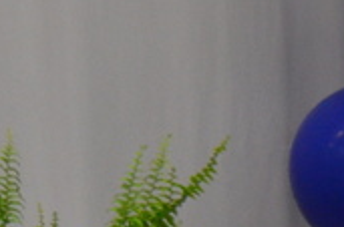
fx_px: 11969
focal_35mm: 1256
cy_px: -370
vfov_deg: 1.1
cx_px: -535
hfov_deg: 1.6
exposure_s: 1/50
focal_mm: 140
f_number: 5.6
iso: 1600
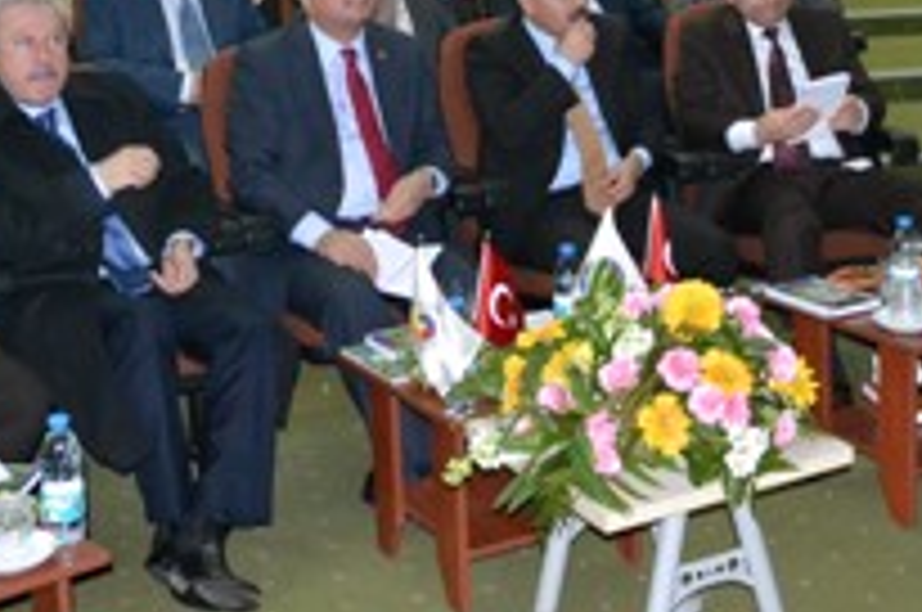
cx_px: 553
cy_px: -2
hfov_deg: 30.5
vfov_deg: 19.9
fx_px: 1688
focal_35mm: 66
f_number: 3.5
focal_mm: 18
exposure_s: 1/60
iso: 3200
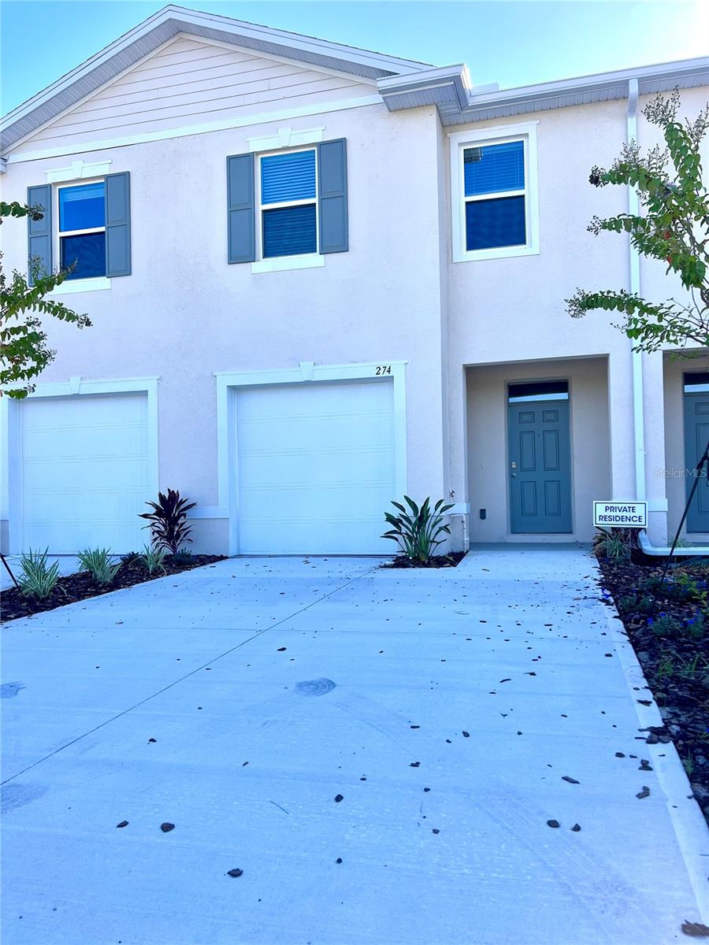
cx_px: 354
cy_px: 472
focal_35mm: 26
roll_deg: +2.5
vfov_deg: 67.3
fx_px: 710
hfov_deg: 53.1
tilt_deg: +2.5
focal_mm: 5.7
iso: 50
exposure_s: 1/1751
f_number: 1.5
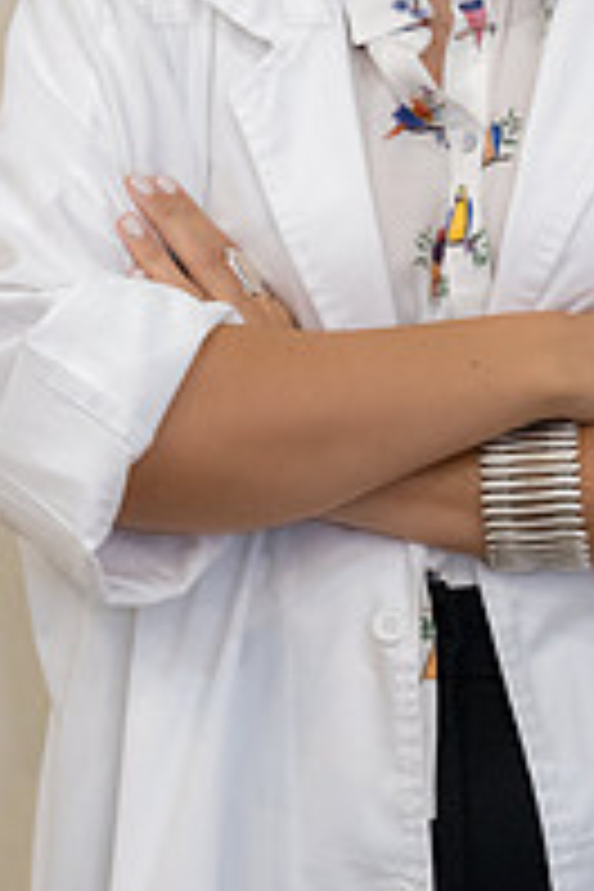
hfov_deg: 4.6
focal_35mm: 300
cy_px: -72
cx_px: 454
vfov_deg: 6.8
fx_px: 7424
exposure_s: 1/80
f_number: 4
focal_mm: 132
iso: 5000
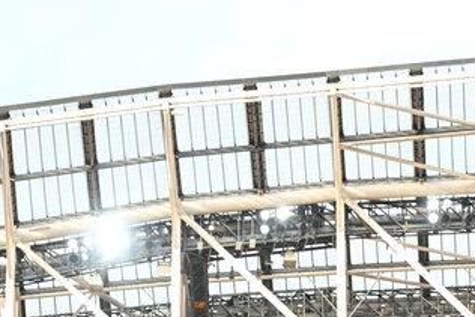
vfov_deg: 12.1
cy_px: 497
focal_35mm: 107
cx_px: 307
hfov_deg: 19.0
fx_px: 1412
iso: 800
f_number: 3.5
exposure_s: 1/1000
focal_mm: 33
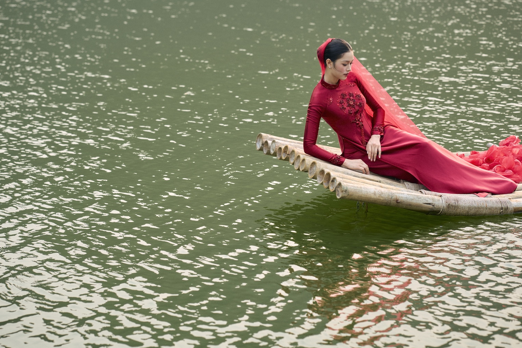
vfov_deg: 13.6
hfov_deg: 20.2
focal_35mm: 101
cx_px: 265
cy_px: 183
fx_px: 1464
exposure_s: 1/400
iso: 200
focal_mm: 85
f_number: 3.2
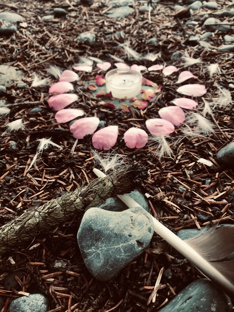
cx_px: 117
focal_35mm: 28
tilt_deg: -42.6
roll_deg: +2.3
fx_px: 252
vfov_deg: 63.4
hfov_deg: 49.7
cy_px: 156
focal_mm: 3.99
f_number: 1.8
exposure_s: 1/93
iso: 25
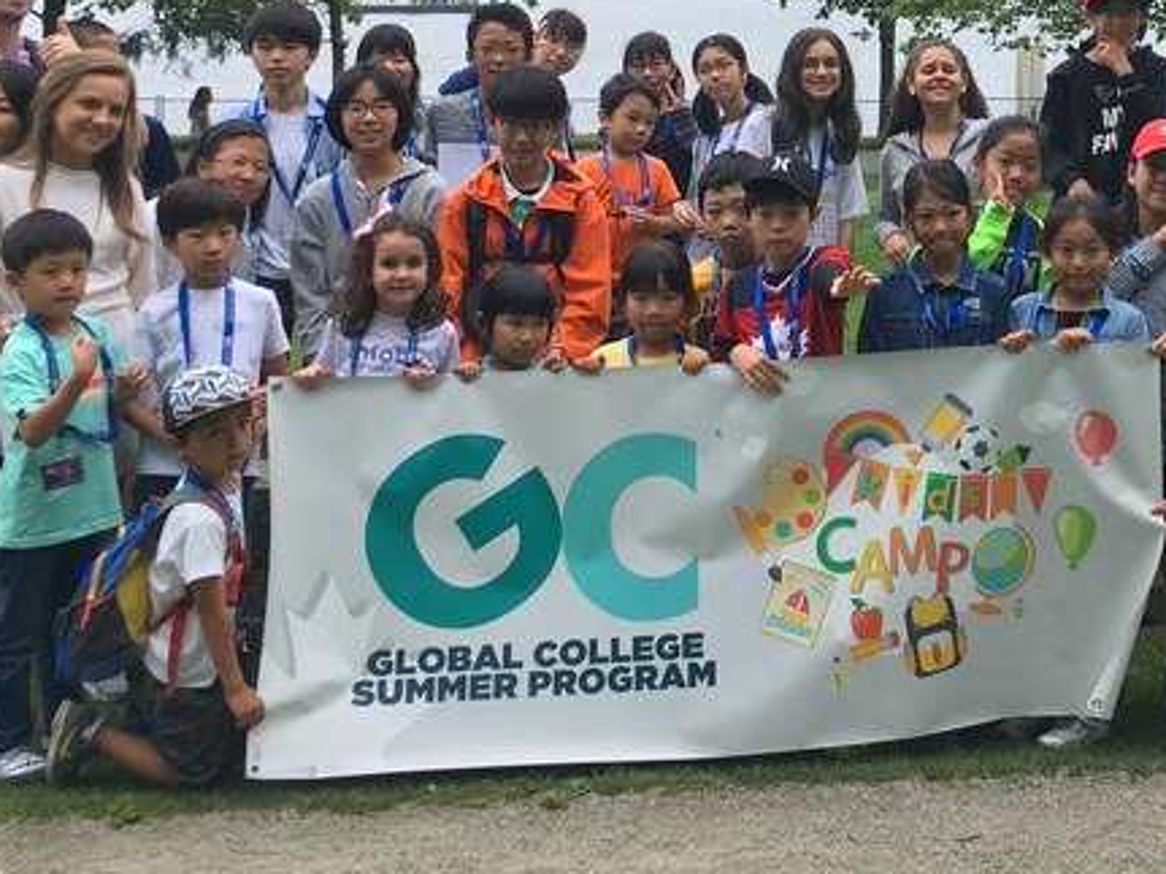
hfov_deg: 25.2
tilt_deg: -0.2
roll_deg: -1.4
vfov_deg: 19.3
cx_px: 1125
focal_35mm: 74
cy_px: -23
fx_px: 2492
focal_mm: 4.15
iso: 25
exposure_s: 1/484
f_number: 2.2
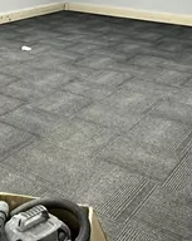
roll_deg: -0.6
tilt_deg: -5.8
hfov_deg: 25.8
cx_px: 21
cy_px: -4
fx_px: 406
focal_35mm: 57
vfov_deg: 30.6
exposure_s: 1/100
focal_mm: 2.22
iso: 200
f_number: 2.2
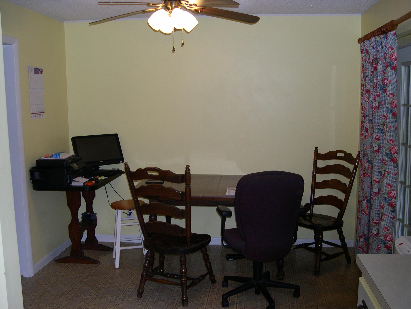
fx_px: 451
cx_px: 206
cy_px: 154
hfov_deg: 49.0
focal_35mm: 38
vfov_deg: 37.7
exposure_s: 1/60
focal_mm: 8
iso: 100
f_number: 2.8
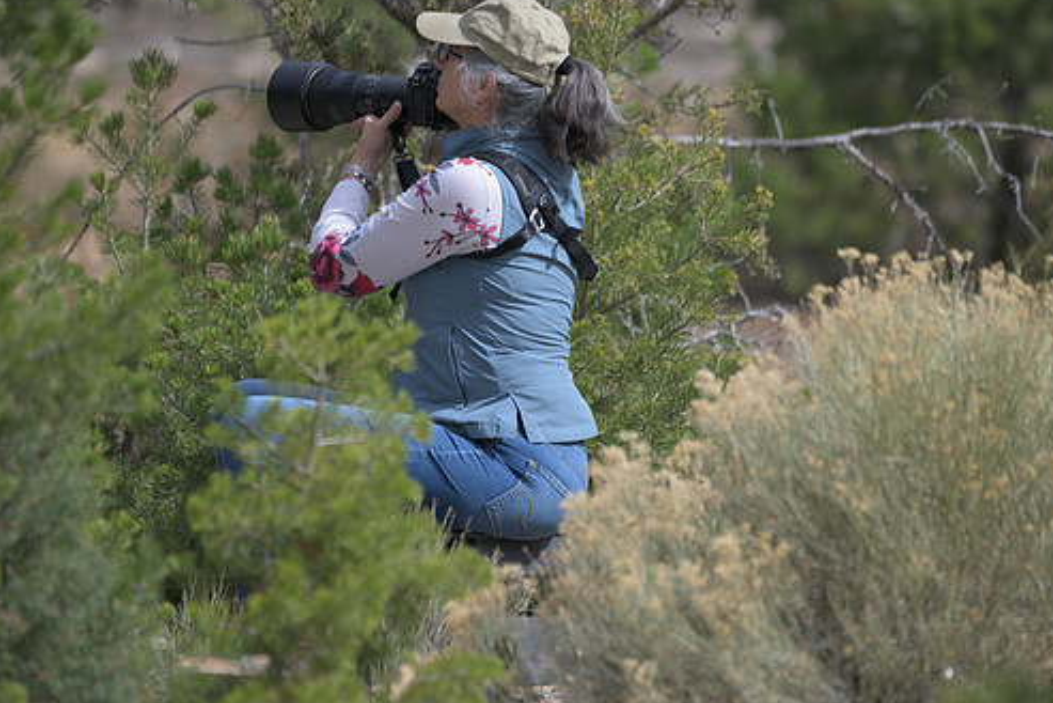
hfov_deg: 3.5
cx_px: 543
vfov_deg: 2.3
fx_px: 17203
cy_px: 296
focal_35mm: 588
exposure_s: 1/1250
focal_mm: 500
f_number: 5.6
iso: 320
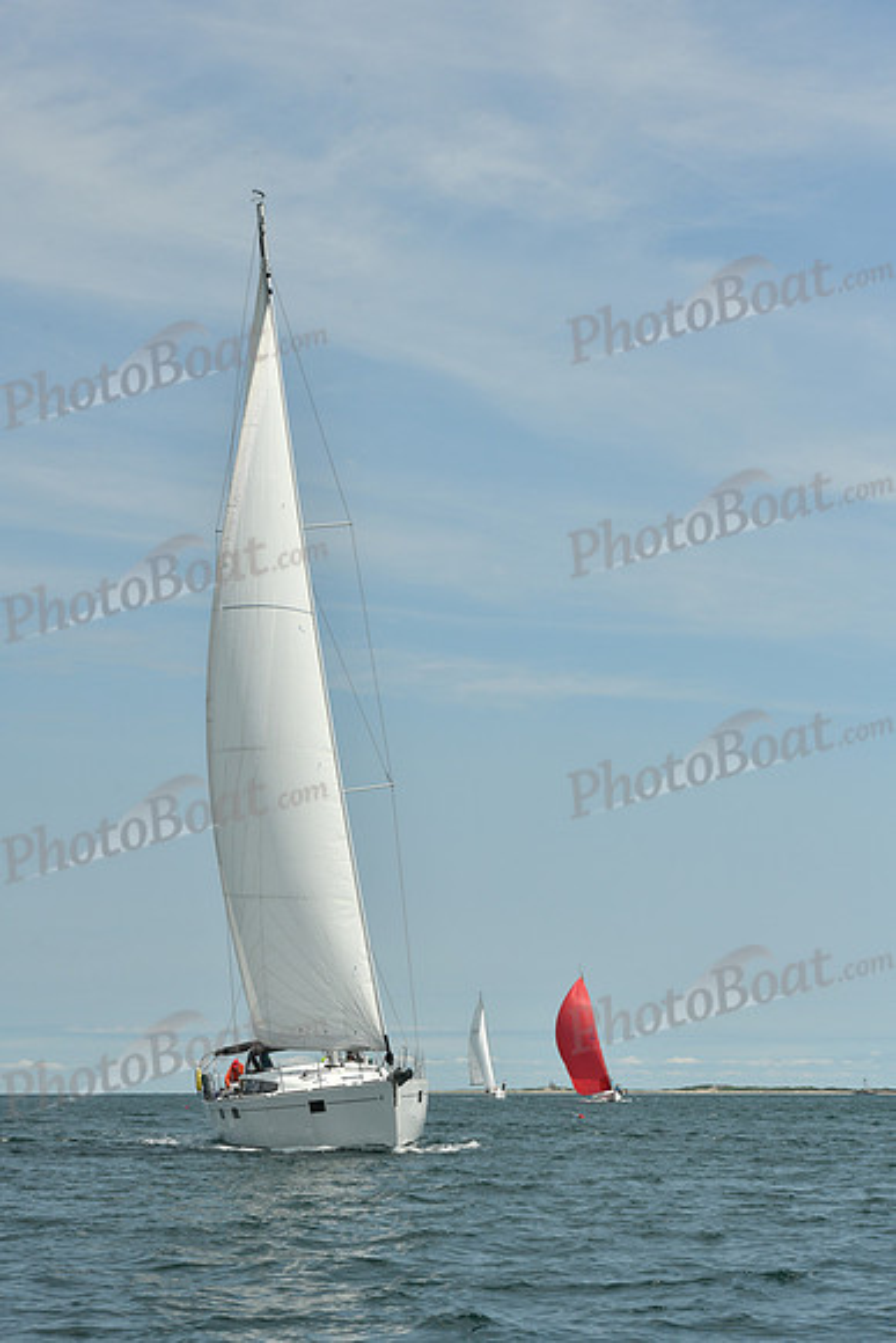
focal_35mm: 82
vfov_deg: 24.8
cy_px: 672
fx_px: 3059
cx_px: 448
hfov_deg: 16.7
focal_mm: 82
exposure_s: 1/1250
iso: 320
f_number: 10
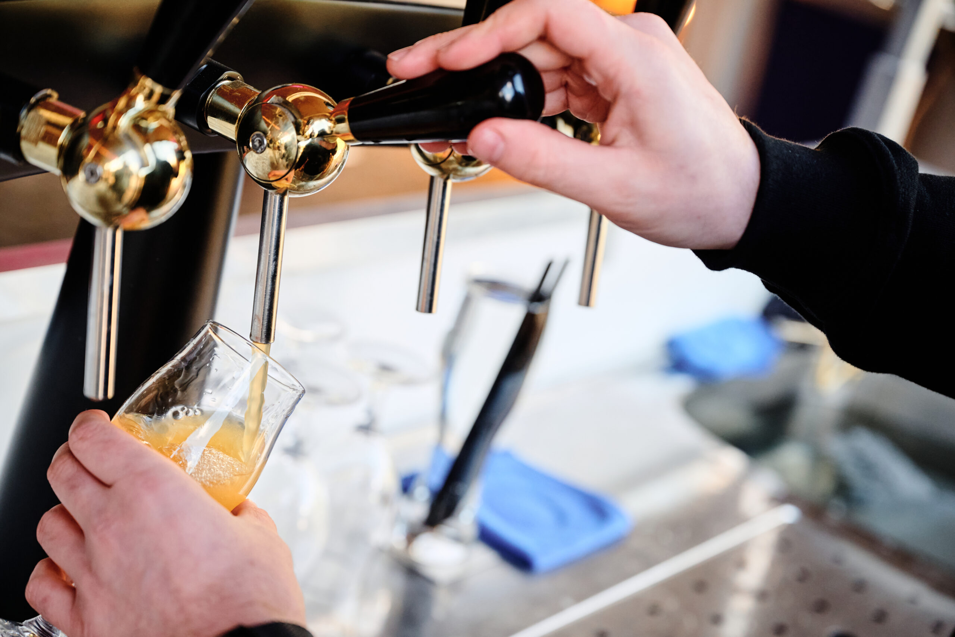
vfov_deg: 19.5
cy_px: 318
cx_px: 478
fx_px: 1857
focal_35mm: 70
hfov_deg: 28.8
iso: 800
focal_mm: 70
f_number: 4
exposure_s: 1/800
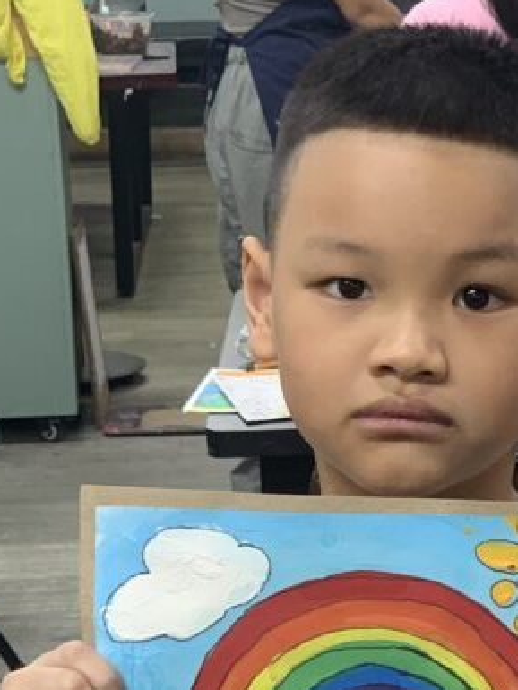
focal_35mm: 135
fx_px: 2692
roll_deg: -0.1
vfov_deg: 14.5
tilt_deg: -17.9
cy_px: 575
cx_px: 477
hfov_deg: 10.9
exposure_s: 1/50
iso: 100
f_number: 2.4
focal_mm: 6
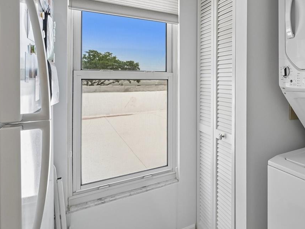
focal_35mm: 25
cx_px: 270
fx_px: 220
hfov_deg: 59.9
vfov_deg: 53.8
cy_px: 76
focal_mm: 14
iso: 400
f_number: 8
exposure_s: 1/250
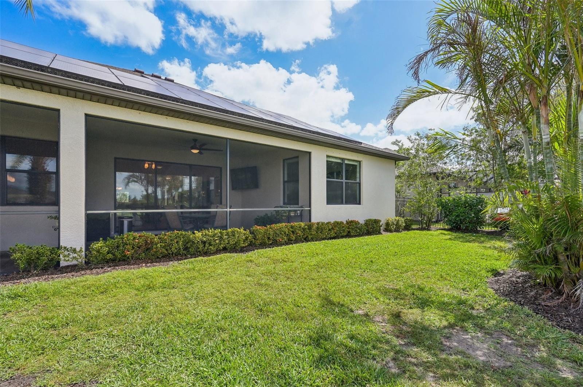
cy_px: 194
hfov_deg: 96.8
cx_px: 292
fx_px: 259
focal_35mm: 16
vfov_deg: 73.6
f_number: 8
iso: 400
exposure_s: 1/500
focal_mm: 16
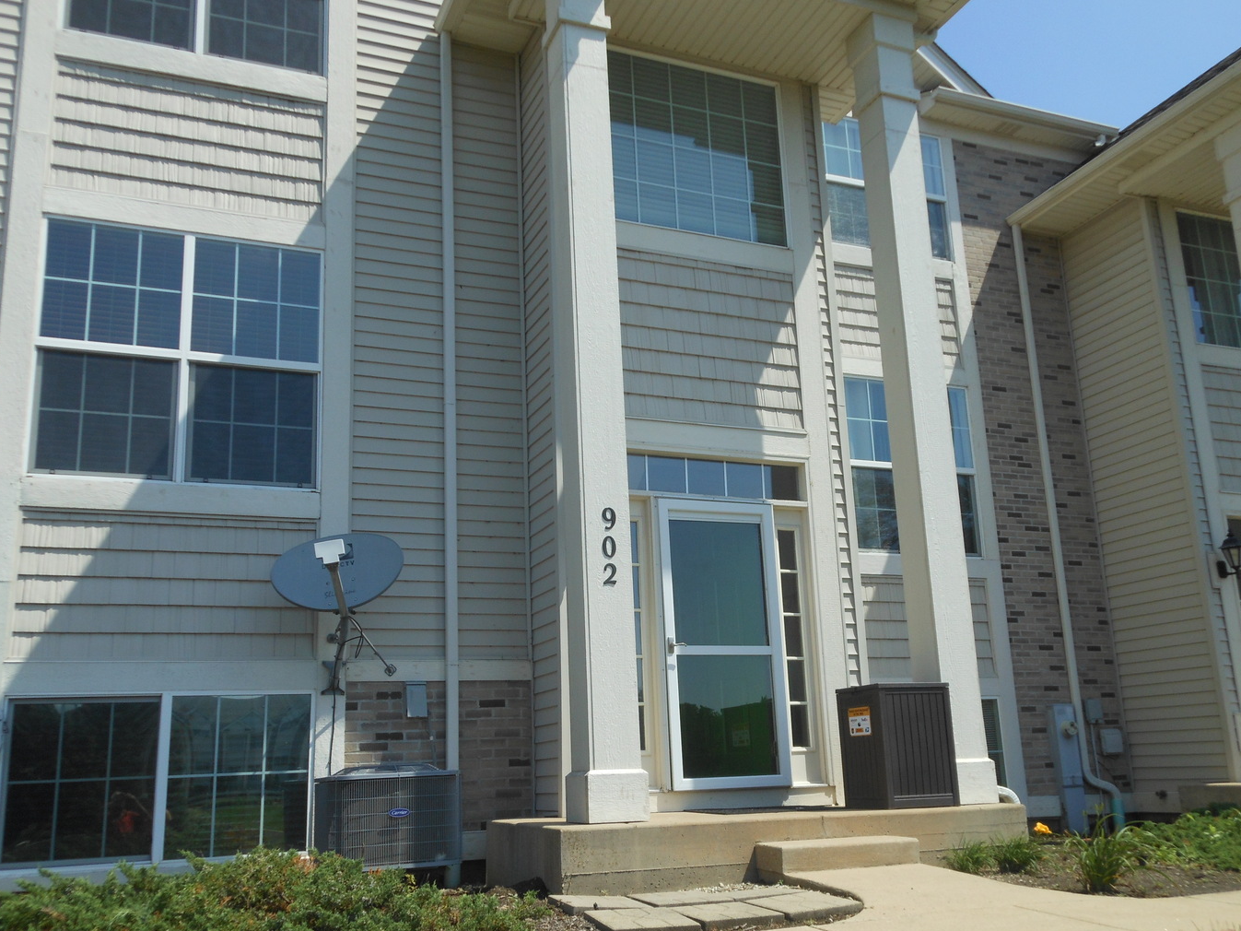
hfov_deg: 58.3
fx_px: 1111
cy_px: 461
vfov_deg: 45.4
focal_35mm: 31
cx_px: 606
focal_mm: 5.2
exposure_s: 1/1000
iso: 80
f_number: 3.3
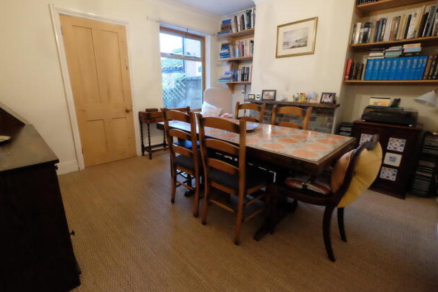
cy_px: 142
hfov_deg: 96.7
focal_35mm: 16
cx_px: 214
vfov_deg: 73.7
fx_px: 195
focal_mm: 10
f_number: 4
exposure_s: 1/140
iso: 6400
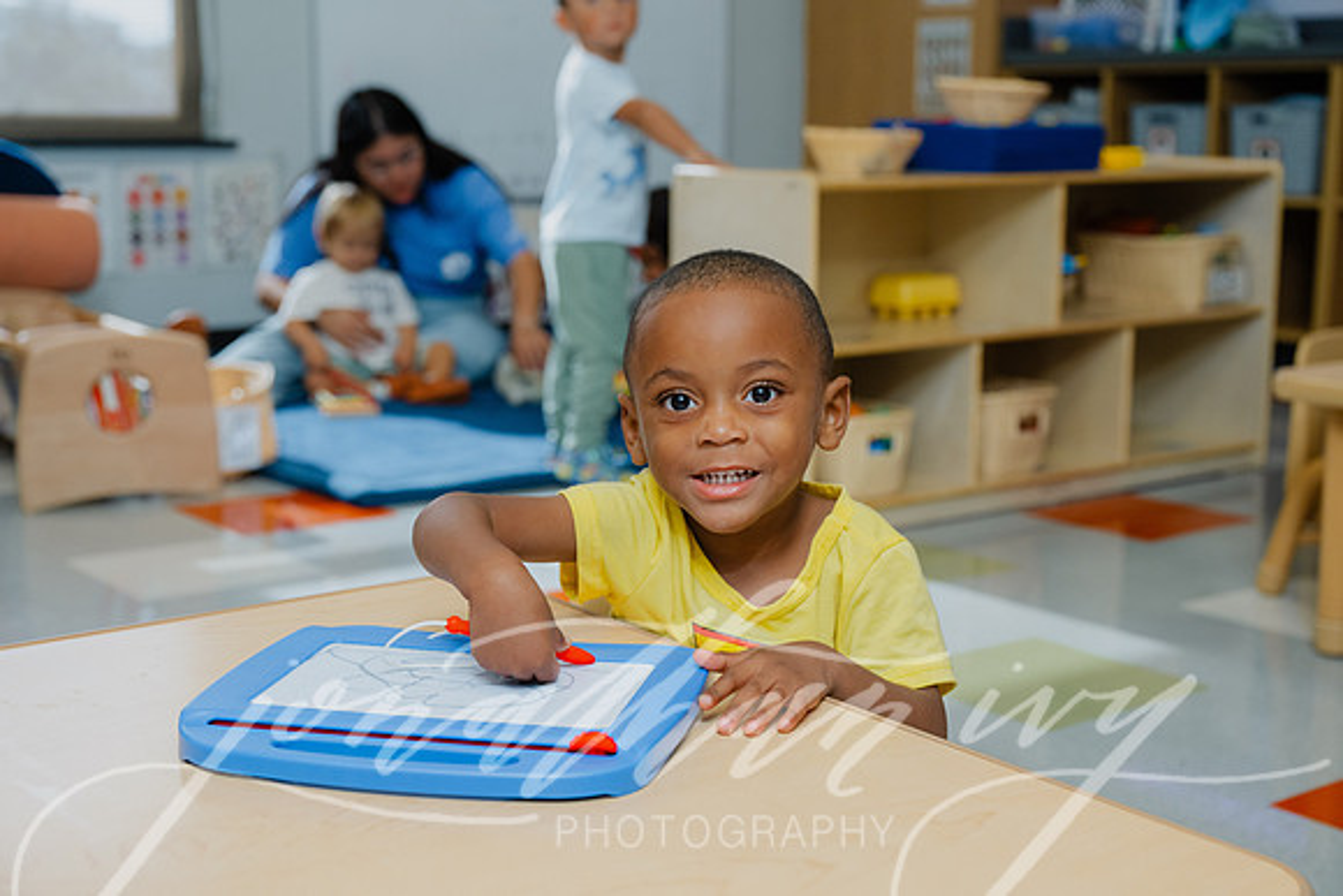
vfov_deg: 26.0
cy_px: 448
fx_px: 1940
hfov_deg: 38.2
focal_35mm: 52
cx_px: 672
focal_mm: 52
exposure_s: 1/200
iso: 640
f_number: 4.5
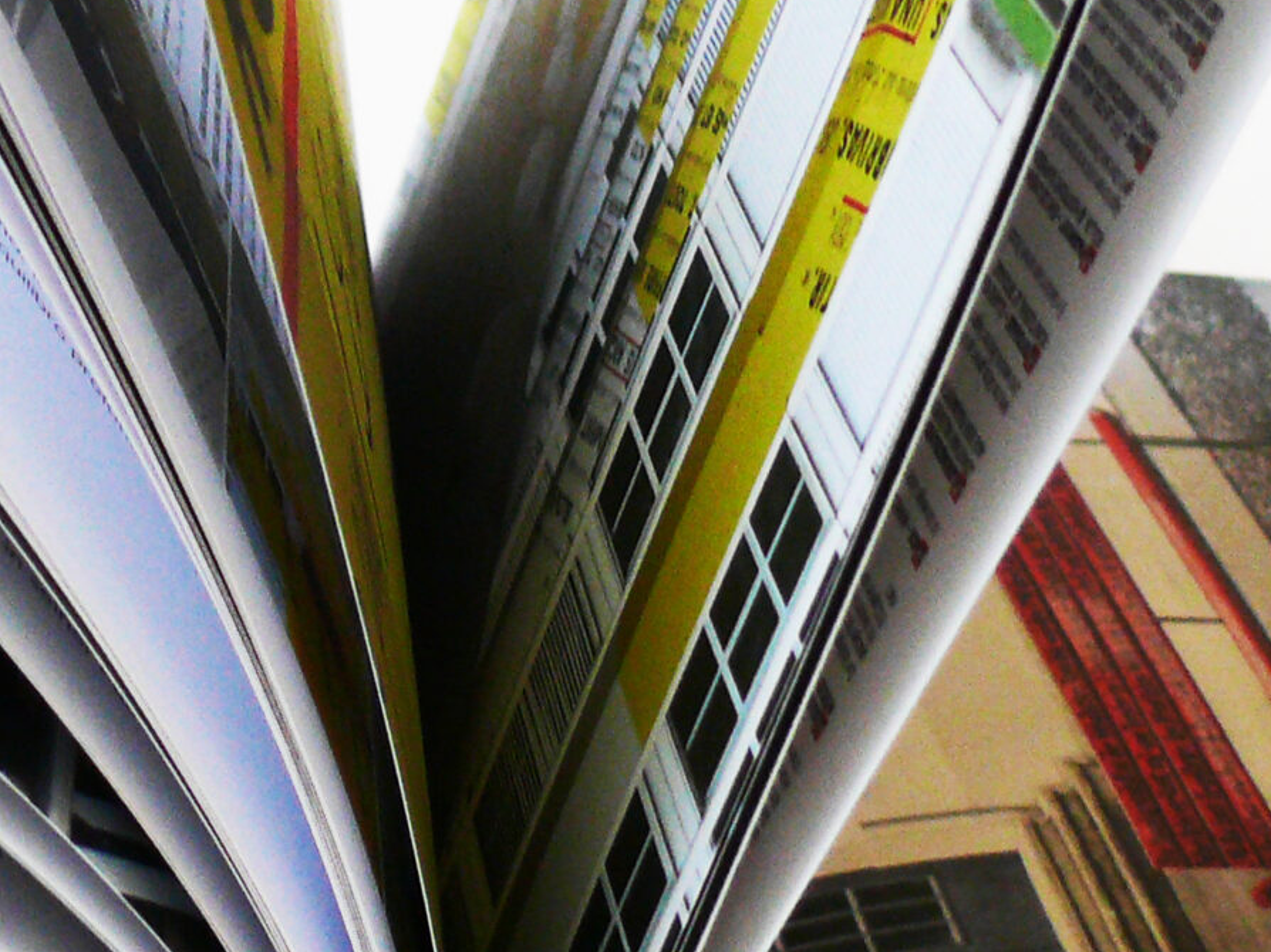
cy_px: 479
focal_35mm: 106
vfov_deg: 14.0
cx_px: 432
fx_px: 3891
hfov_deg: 18.5
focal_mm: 7.9
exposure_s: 1/40
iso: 100
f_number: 2.8
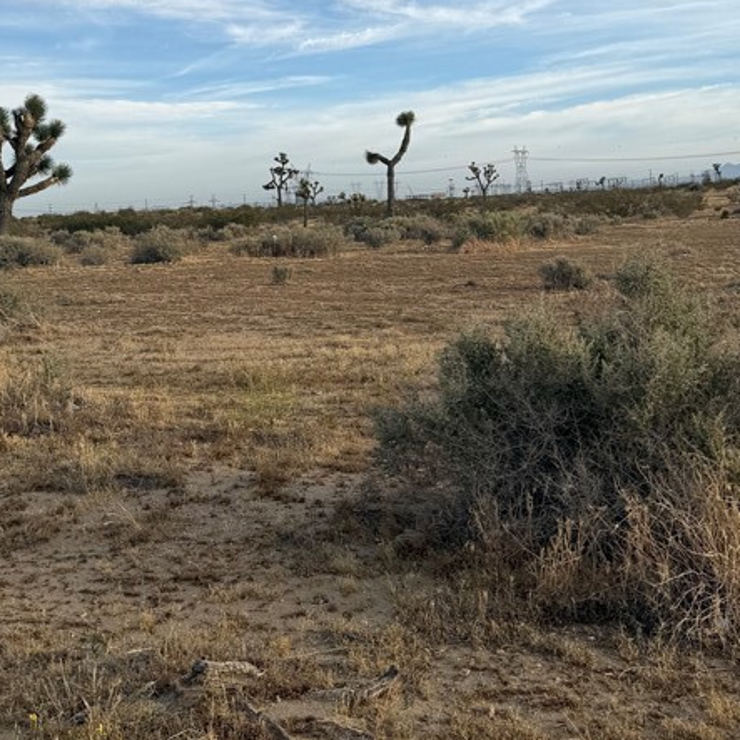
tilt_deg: +3.5
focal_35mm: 49
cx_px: 237
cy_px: 145
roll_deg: +3.3
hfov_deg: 34.3
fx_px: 1185
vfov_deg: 33.6
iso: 80
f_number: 1.78
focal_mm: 6.76
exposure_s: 1/2801
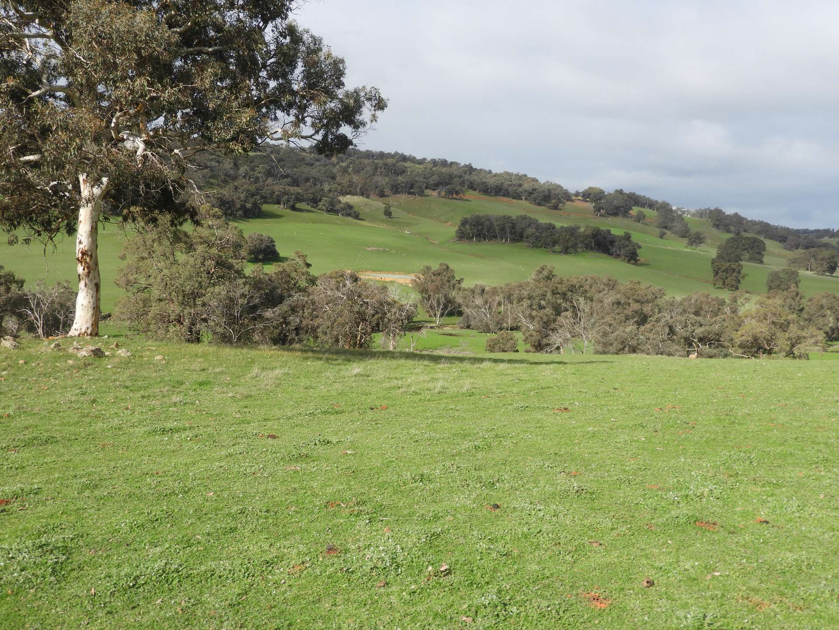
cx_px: 420
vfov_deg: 40.7
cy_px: 315
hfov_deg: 52.6
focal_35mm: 35
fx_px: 848
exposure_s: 1/800
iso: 100
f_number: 3.8
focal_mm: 6.3
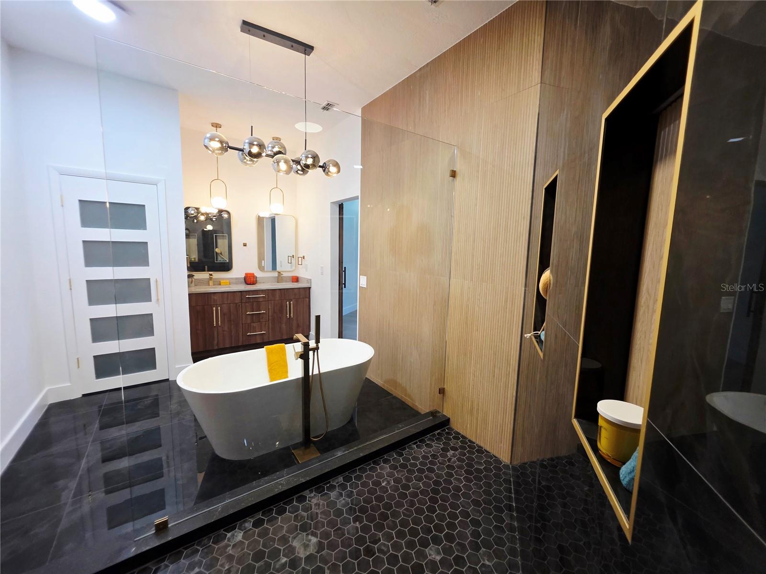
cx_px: 383
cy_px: 287
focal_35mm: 13
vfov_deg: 89.9
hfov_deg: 106.2
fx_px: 288
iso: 250
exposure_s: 1/60.2
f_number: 1.9
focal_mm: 2.2
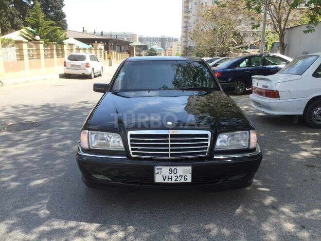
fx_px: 269
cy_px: 120
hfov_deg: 61.7
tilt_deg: -15.1
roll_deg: +0.0
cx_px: 160
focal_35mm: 29
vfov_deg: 48.2
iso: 32
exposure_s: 1/684
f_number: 2.2
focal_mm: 4.15
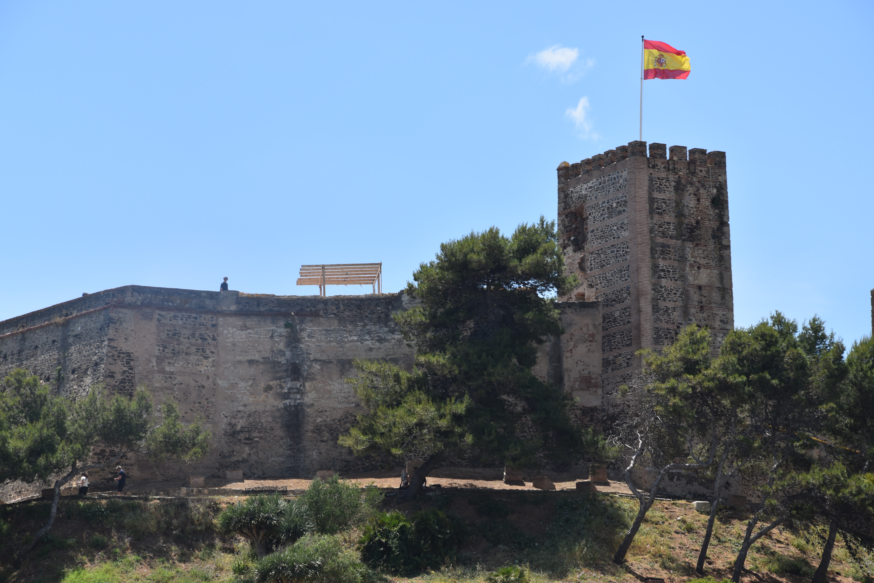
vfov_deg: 8.7
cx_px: 437
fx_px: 3823
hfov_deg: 13.0
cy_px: 292
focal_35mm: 158
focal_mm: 105
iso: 100
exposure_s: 1/200
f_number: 10
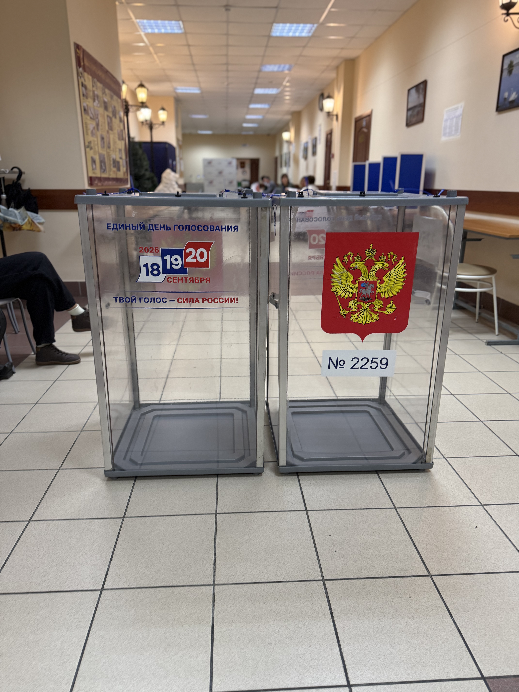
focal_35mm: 24
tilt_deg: -18.7
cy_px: 346
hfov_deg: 56.8
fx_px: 480
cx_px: 260
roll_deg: +0.5
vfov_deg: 71.6
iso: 200
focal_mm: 6.76
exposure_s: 1/50
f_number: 1.78
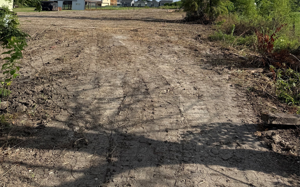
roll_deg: -2.3
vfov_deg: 33.6
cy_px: -6
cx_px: 150
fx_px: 278
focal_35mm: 34
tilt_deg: +3.9
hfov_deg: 56.7
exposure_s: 1/5714
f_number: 1.78
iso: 80
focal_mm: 6.76
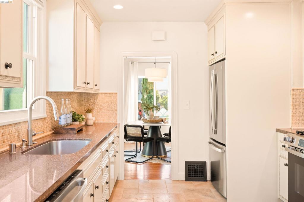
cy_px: 101
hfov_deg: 62.0
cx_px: 152
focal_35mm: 30
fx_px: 253
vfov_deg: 43.5
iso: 250
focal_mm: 30
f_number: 10
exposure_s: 1/6
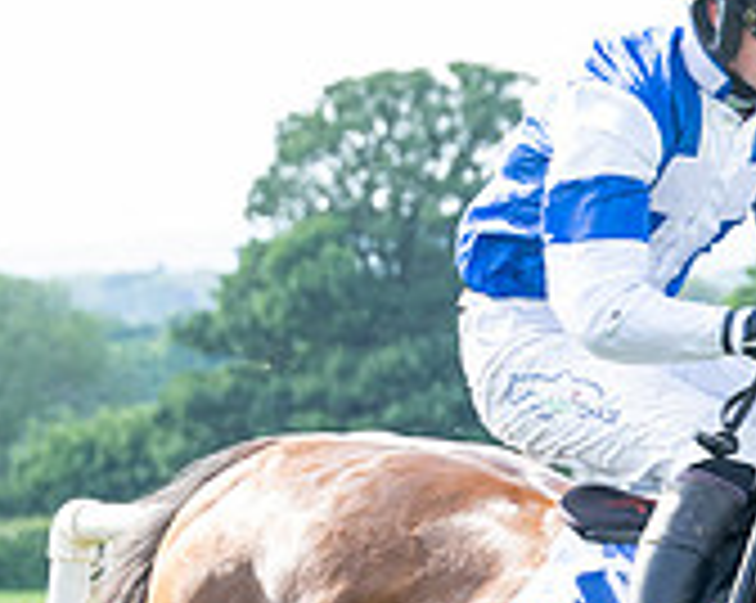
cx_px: 663
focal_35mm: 401
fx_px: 8962
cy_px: 741
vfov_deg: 3.8
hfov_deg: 4.8
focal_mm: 70
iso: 400
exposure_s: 1/800
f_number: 4
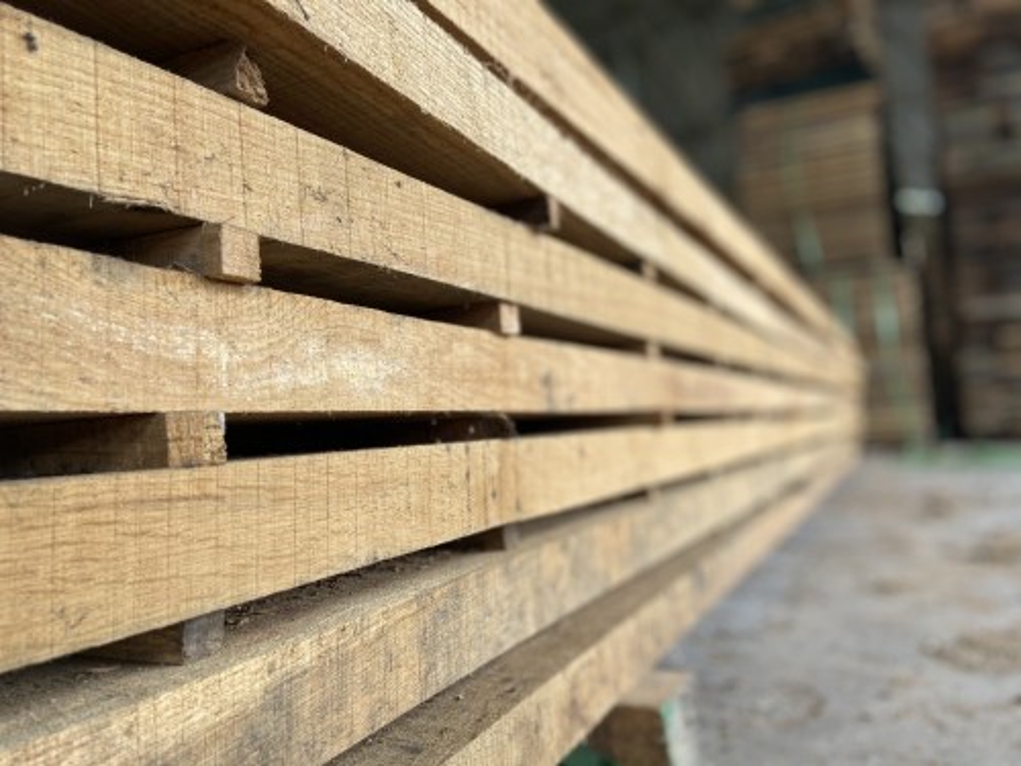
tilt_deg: +2.9
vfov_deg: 53.1
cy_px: 383
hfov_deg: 67.3
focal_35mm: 26
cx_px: 510
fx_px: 767
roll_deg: +3.5
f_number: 1.8
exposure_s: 1/121
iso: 32
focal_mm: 4.25
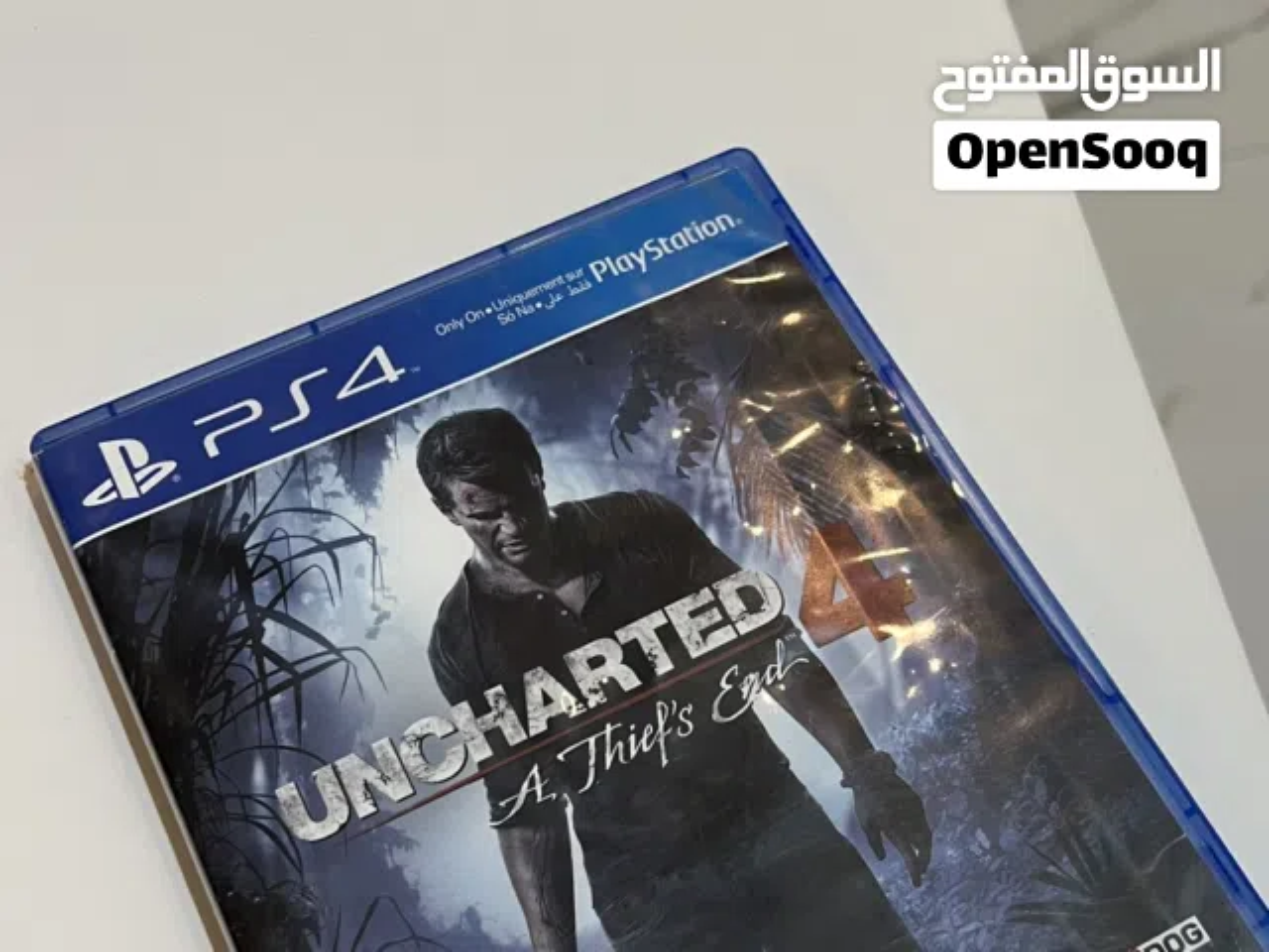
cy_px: 476
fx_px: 953
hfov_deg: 67.3
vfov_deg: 53.1
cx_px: 634
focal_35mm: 26
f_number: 1.5
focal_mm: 5.7
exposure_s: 1/50
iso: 80
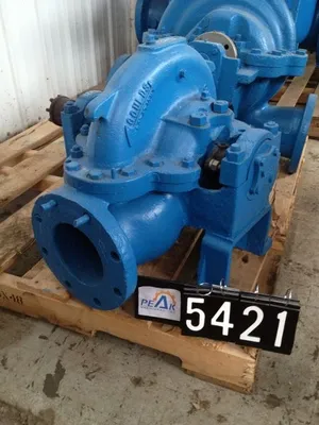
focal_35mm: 35
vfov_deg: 52.6
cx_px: 160
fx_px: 430
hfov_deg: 40.7
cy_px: 212
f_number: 2.4
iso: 400
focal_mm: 4.28
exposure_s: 1/17
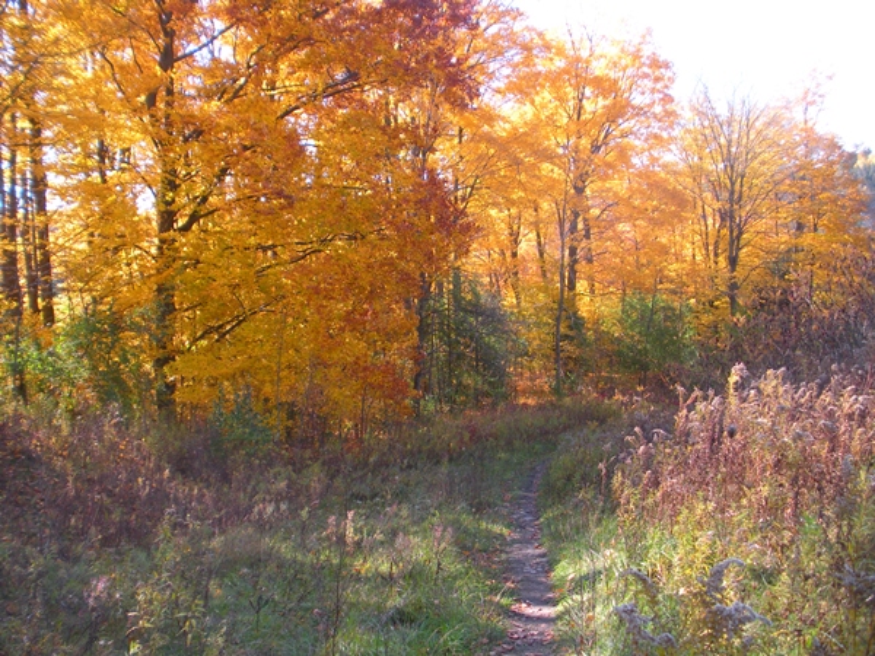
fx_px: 910
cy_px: 328
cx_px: 438
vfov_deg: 39.7
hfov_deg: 51.4
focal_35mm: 36
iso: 77
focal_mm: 6.3
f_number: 3.5
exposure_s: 1/121
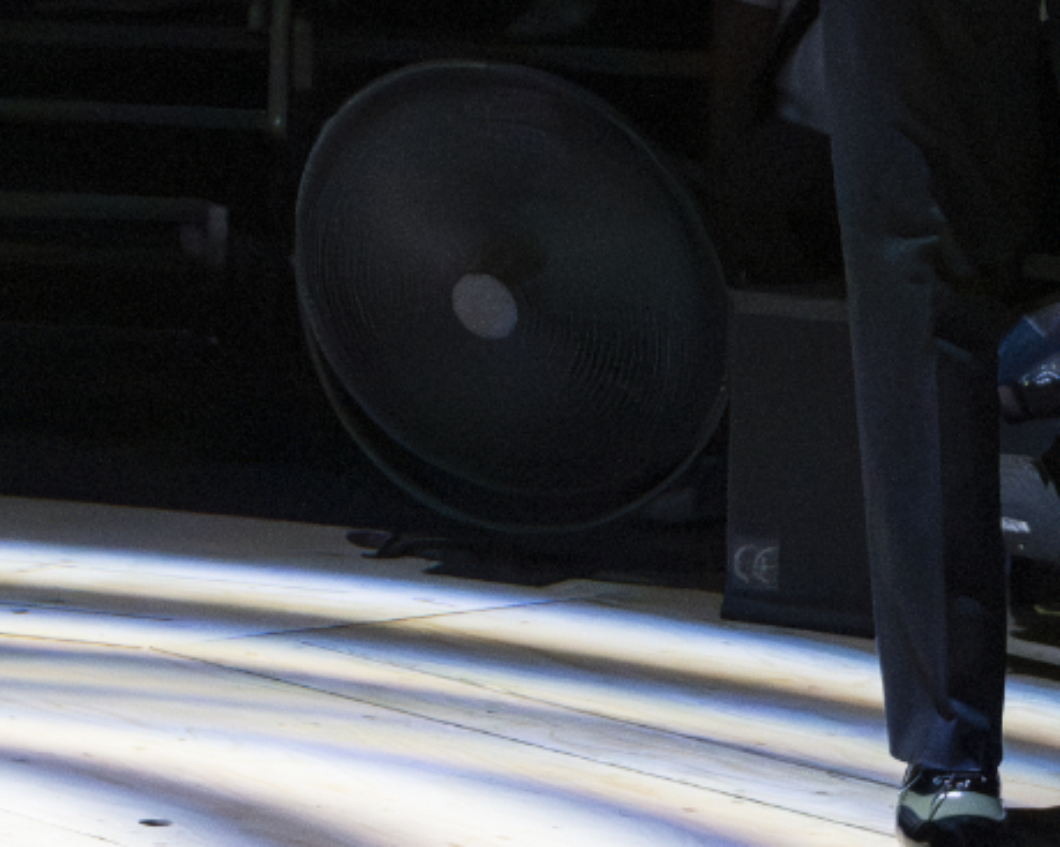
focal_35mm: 179
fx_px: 5614
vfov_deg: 8.4
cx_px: -349
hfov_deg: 10.5
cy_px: -418
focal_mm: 35
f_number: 3.2
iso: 8000
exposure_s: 1/100
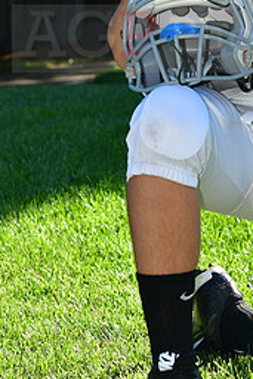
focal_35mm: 238
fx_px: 2505
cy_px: 25
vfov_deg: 8.6
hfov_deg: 5.8
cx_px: 276
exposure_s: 1/640
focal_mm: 70
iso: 400
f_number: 6.3
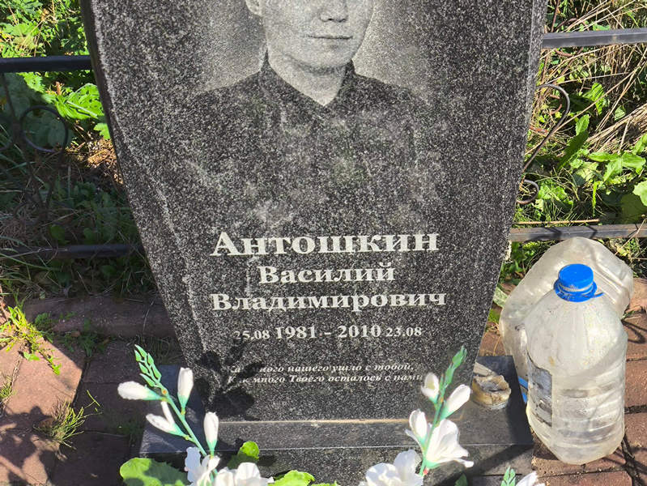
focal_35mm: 50
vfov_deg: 29.1
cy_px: 243
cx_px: 324
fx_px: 935
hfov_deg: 38.2
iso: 50
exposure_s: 1/927
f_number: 1.7
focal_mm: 4.71
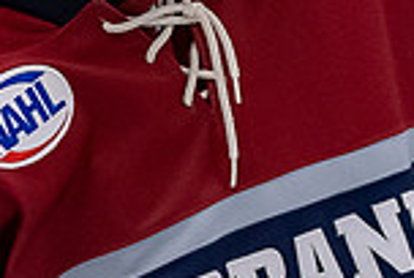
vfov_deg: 1.7
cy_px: -162
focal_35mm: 809
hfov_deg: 2.5
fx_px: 9322
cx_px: 124
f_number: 3.2
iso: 2000
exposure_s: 1/800
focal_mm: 86
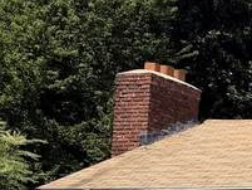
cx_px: 713
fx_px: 1114
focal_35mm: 153
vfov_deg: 9.7
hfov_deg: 10.1
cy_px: 170
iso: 80
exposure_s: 1/3759
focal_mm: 6.76
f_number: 1.78
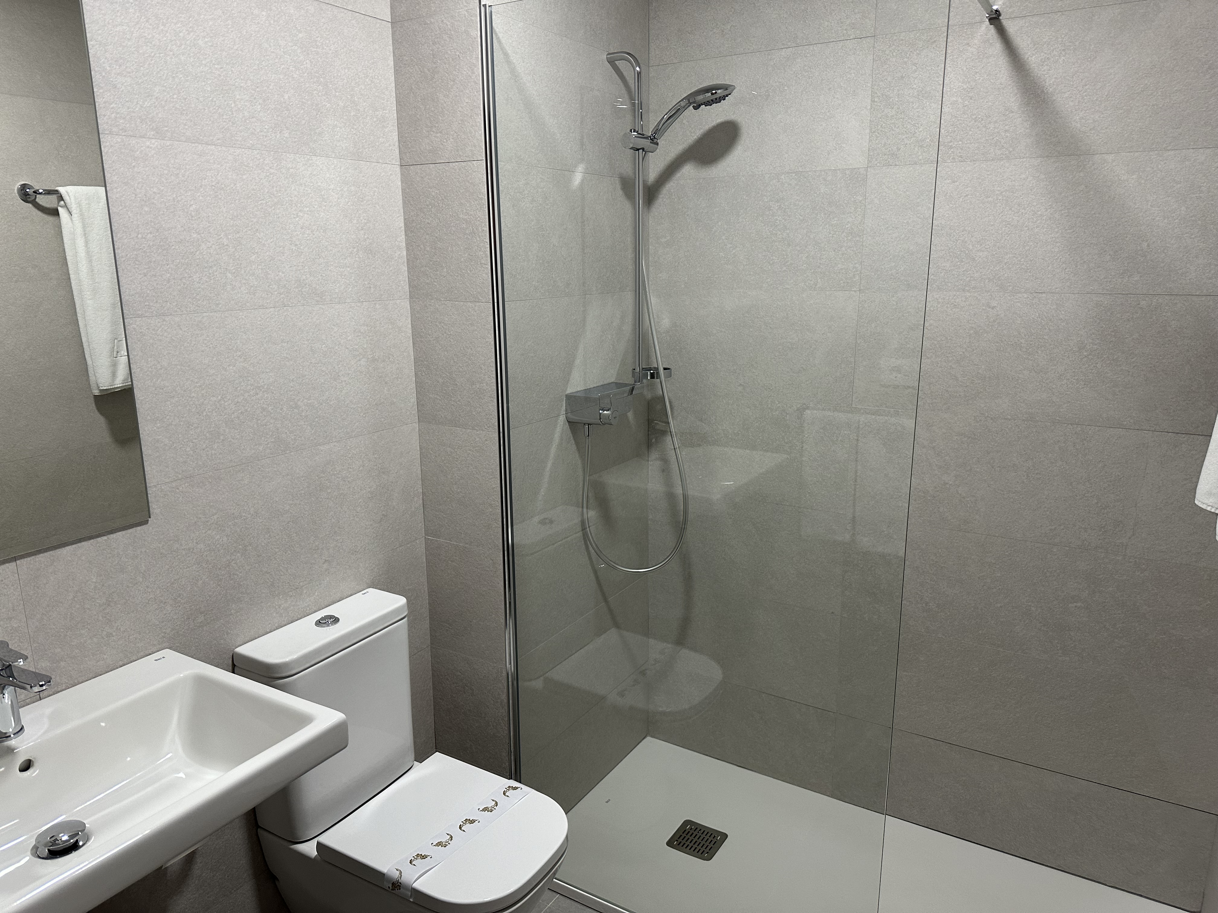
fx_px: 844
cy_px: 456
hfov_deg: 71.6
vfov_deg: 56.8
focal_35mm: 24
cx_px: 609
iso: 200
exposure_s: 1/100
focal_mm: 6.86
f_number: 1.78
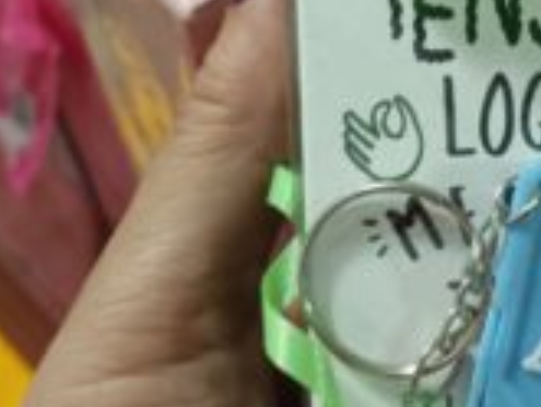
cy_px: 85
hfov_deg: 28.7
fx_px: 985
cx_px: 544
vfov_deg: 23.0
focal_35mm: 63
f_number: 1.8
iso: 919
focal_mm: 4.81
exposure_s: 1/33.3
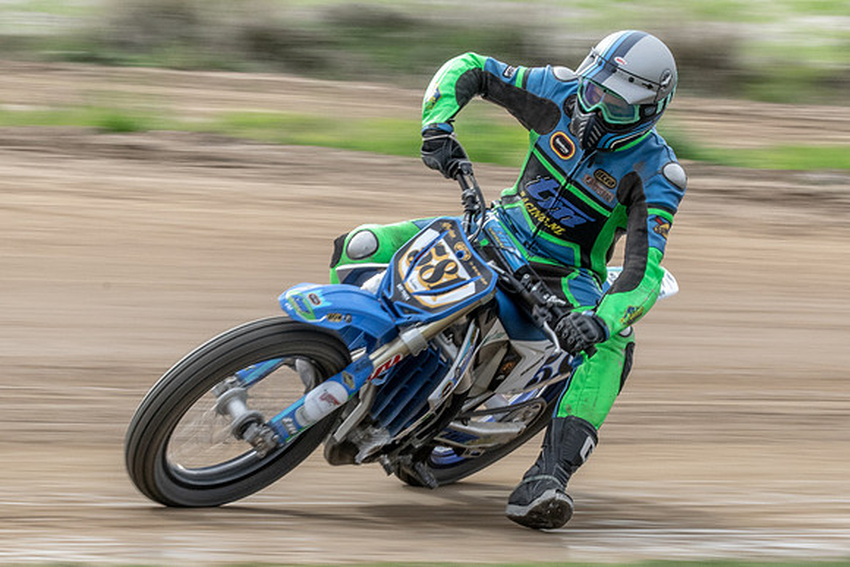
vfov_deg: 3.8
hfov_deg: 5.8
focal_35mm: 358
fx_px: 8451
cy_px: 287
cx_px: 359
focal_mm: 150
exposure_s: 1/100
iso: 640
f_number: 22
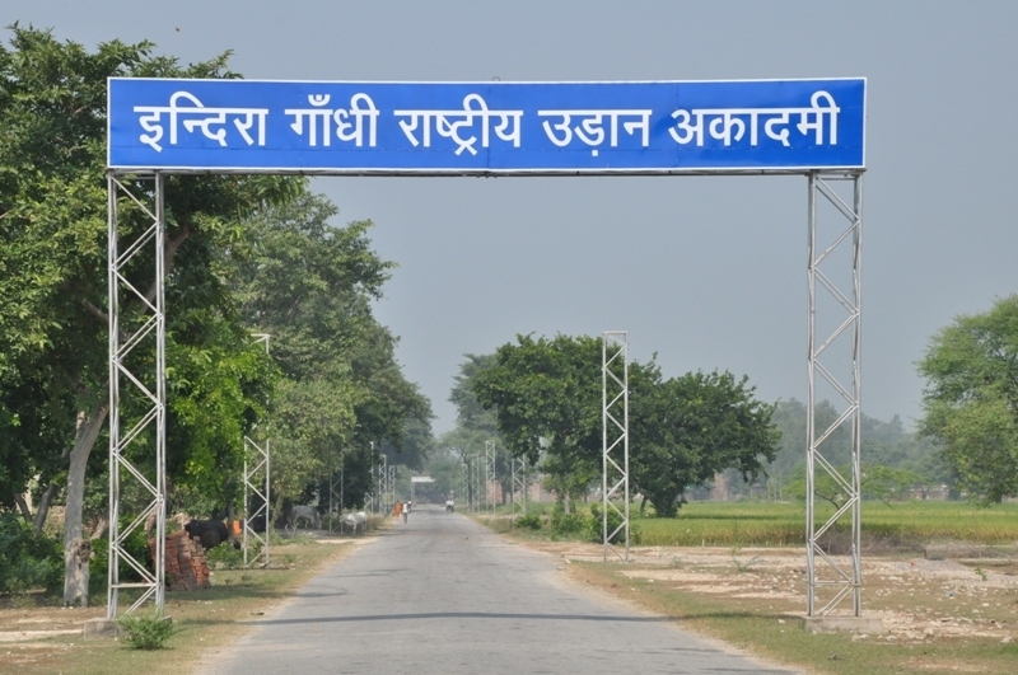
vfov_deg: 13.0
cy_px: 338
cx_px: 509
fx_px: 2965
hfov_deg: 19.5
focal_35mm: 105
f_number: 14
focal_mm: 70
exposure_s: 1/640
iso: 800
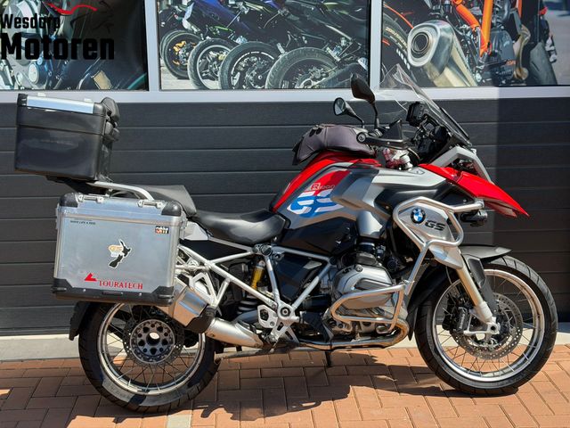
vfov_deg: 30.3
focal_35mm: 48
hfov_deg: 39.7
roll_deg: +0.7
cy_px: 214
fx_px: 790
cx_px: 285
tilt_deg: -12.4
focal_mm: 6.76
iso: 80
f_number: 1.78
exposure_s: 1/2667
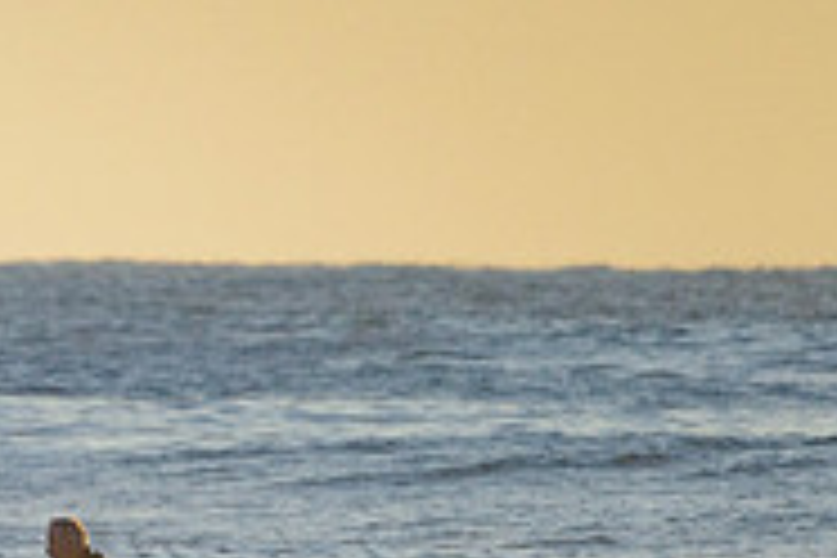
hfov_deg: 1.1
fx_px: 44404
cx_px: -11
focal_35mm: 1910
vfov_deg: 0.7
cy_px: 607
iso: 400
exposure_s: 1/2000
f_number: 5.6
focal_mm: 500
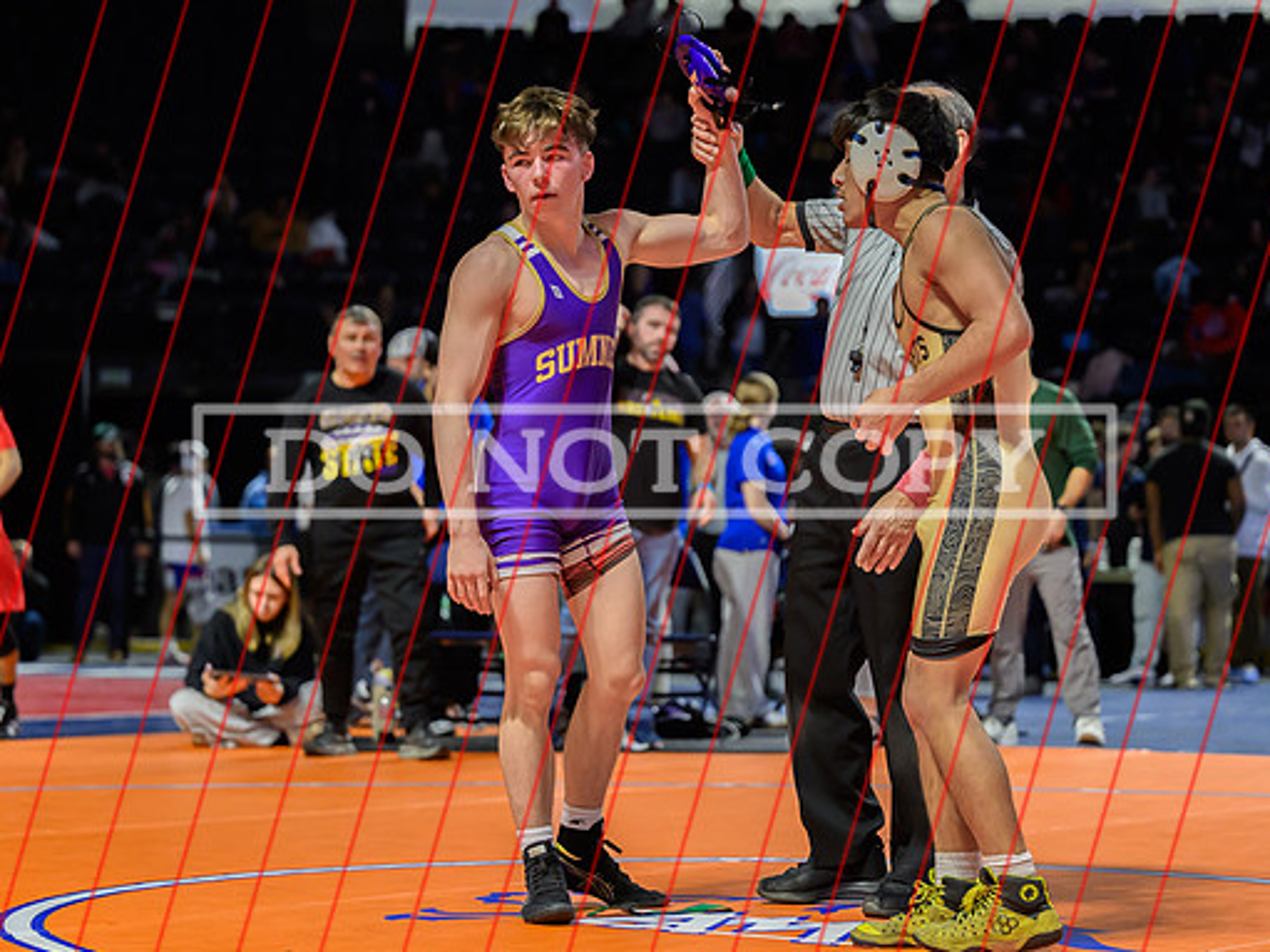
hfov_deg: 19.3
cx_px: 588
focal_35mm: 102
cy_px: 409
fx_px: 3741
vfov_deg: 14.5
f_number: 2.8
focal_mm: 79
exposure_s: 1/800
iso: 4000
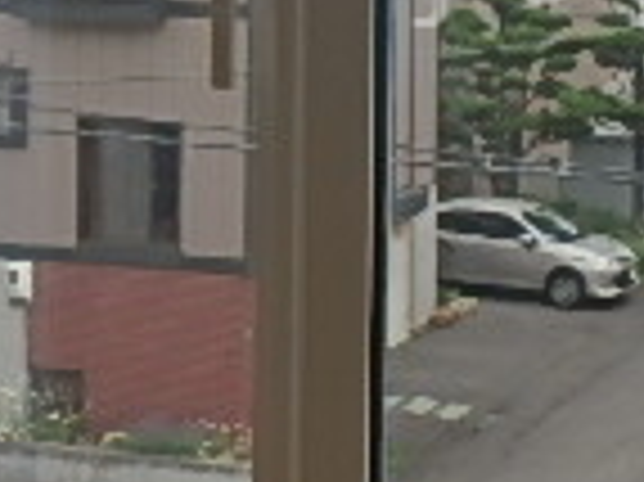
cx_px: 721
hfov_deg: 19.9
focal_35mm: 94
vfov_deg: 15.4
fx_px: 1747
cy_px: -27
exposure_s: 1/200
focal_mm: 3.7
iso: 125
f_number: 3.5
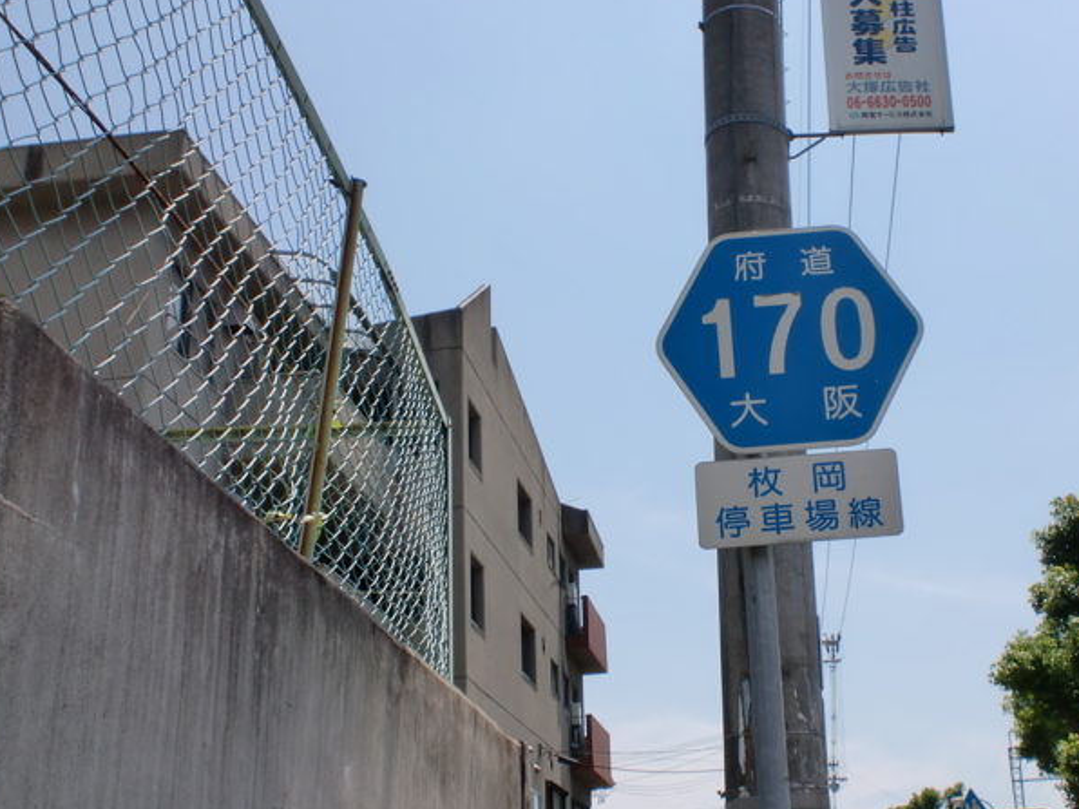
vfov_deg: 30.8
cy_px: 474
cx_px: 701
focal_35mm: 47
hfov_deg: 40.0
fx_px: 1465
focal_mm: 6.3
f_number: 5.6
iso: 64
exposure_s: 1/500
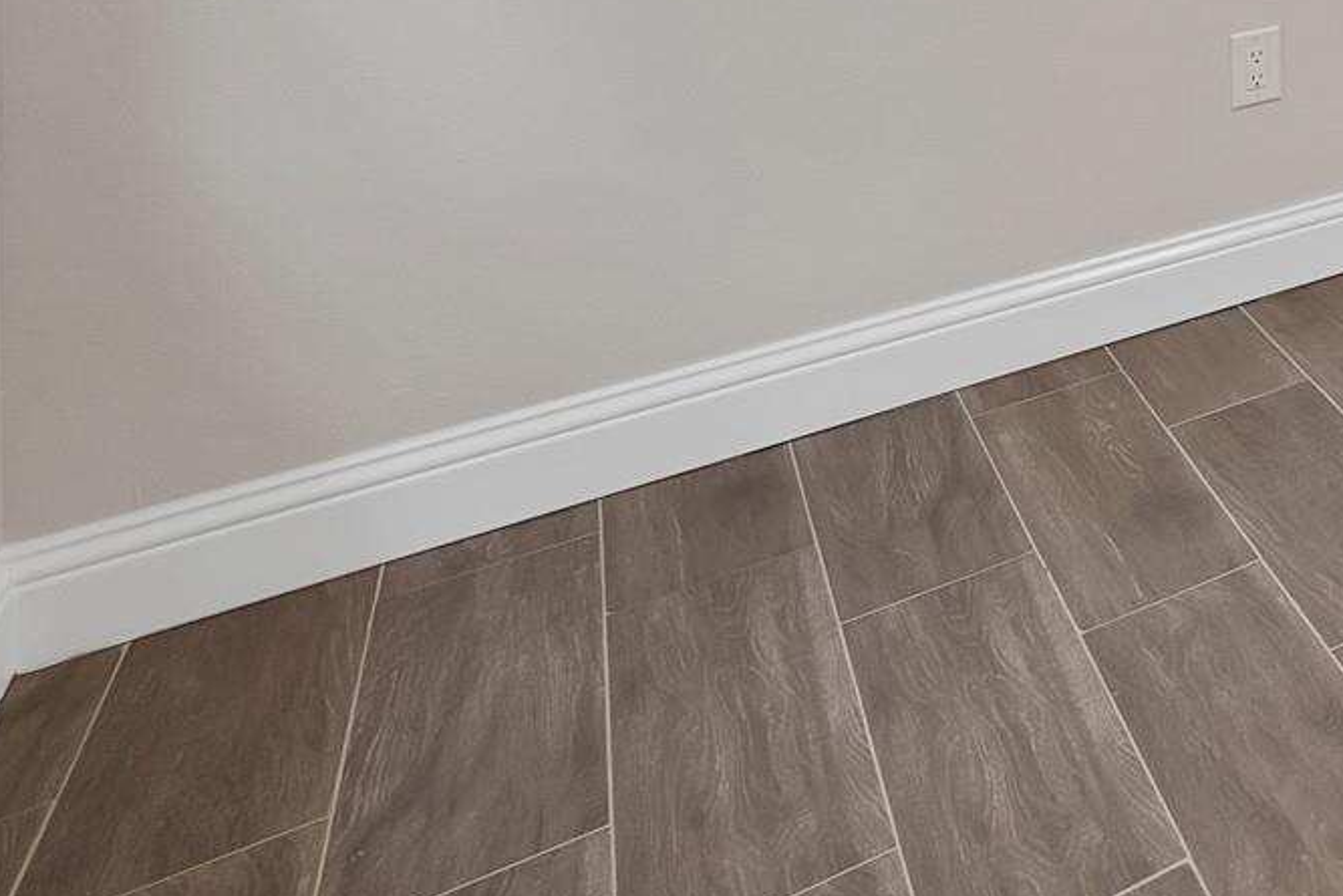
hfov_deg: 31.4
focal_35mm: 36
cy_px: -423
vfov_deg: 27.0
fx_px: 1343
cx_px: 1939
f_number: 9
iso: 640
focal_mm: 12
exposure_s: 1/4
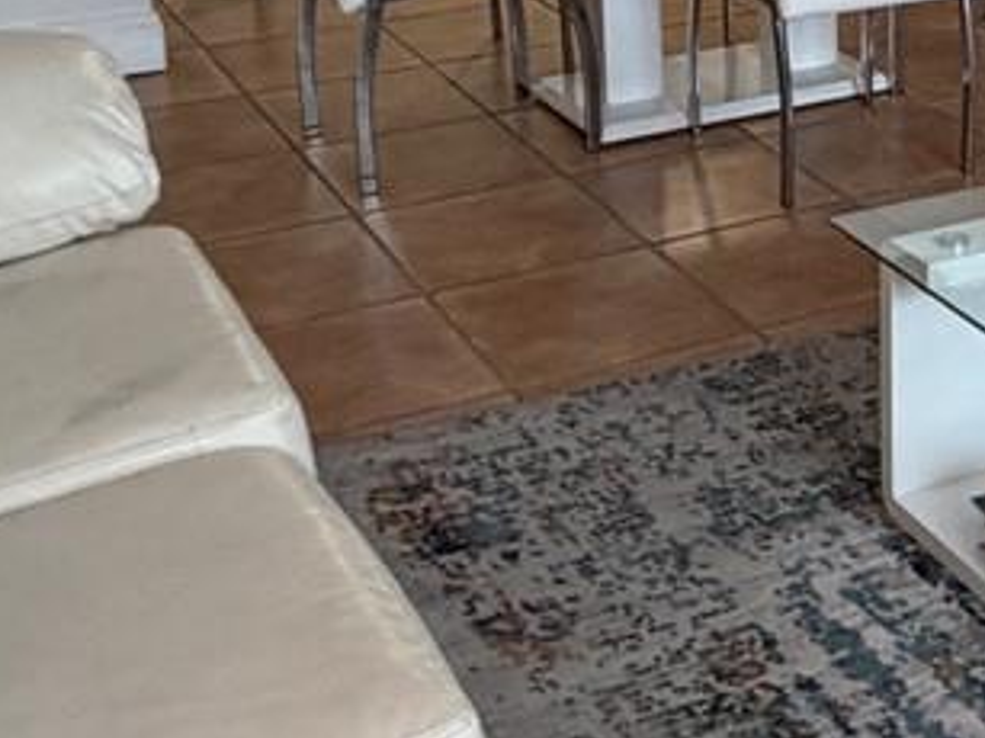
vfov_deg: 19.6
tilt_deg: -15.4
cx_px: 959
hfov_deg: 25.5
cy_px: 0
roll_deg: +0.1
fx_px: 2076
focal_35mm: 73
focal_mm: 2.22
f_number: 2.2
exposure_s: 1/60
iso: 200
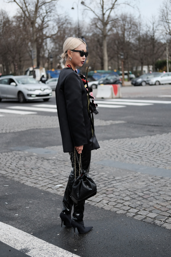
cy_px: 128
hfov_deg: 25.5
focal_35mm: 53
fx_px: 378
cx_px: 86
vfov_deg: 37.5
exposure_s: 1/8000
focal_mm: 35
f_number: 2
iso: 800
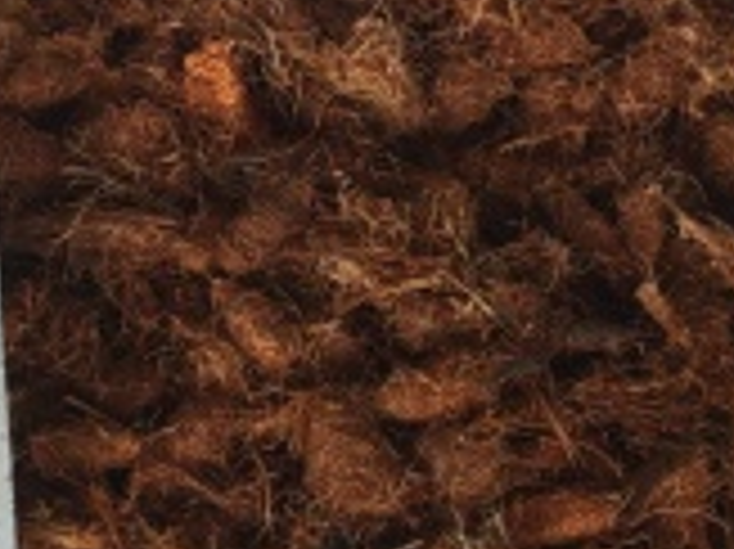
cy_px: 171
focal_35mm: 113
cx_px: -500
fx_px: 2394
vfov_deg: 13.1
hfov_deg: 15.5
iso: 80
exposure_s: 1/102
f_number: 1.62
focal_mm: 6.55
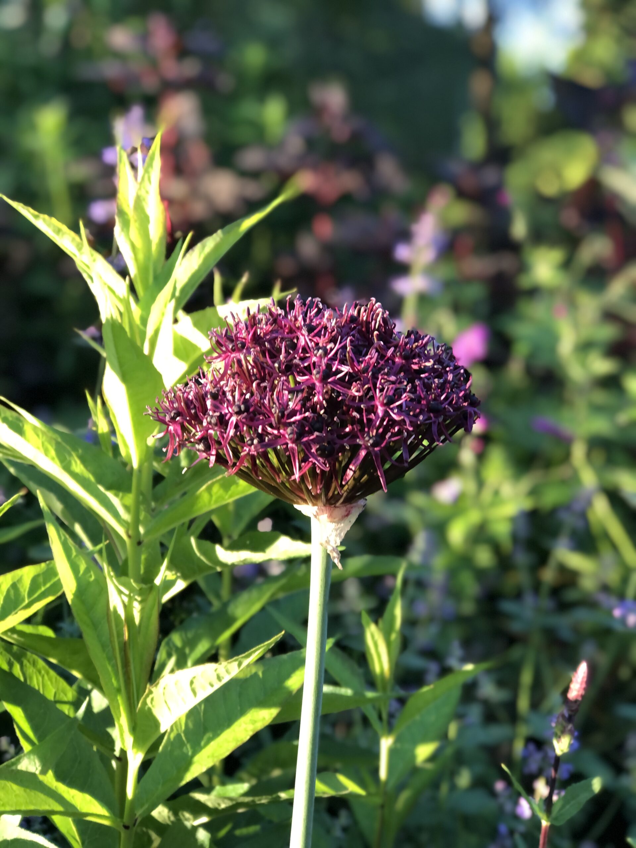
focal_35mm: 57
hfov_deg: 25.7
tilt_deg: -9.2
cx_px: 318
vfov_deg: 33.8
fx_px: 1396
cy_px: 424
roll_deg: -0.7
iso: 25
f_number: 2.8
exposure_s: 1/30
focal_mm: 6.6
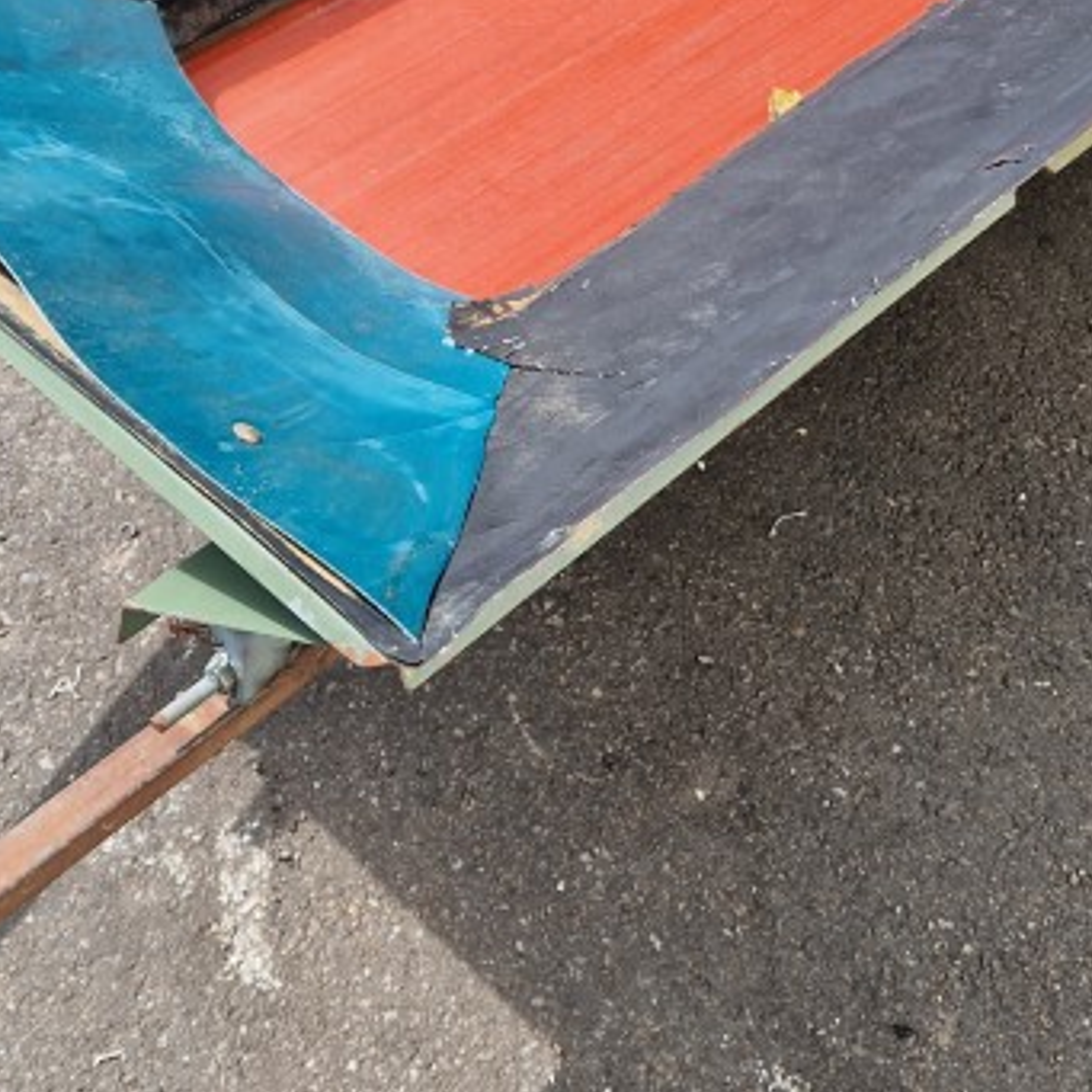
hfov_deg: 28.1
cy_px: 275
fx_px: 2177
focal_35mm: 61
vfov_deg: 27.8
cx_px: 484
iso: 50
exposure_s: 1/752
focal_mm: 5.4
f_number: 1.8
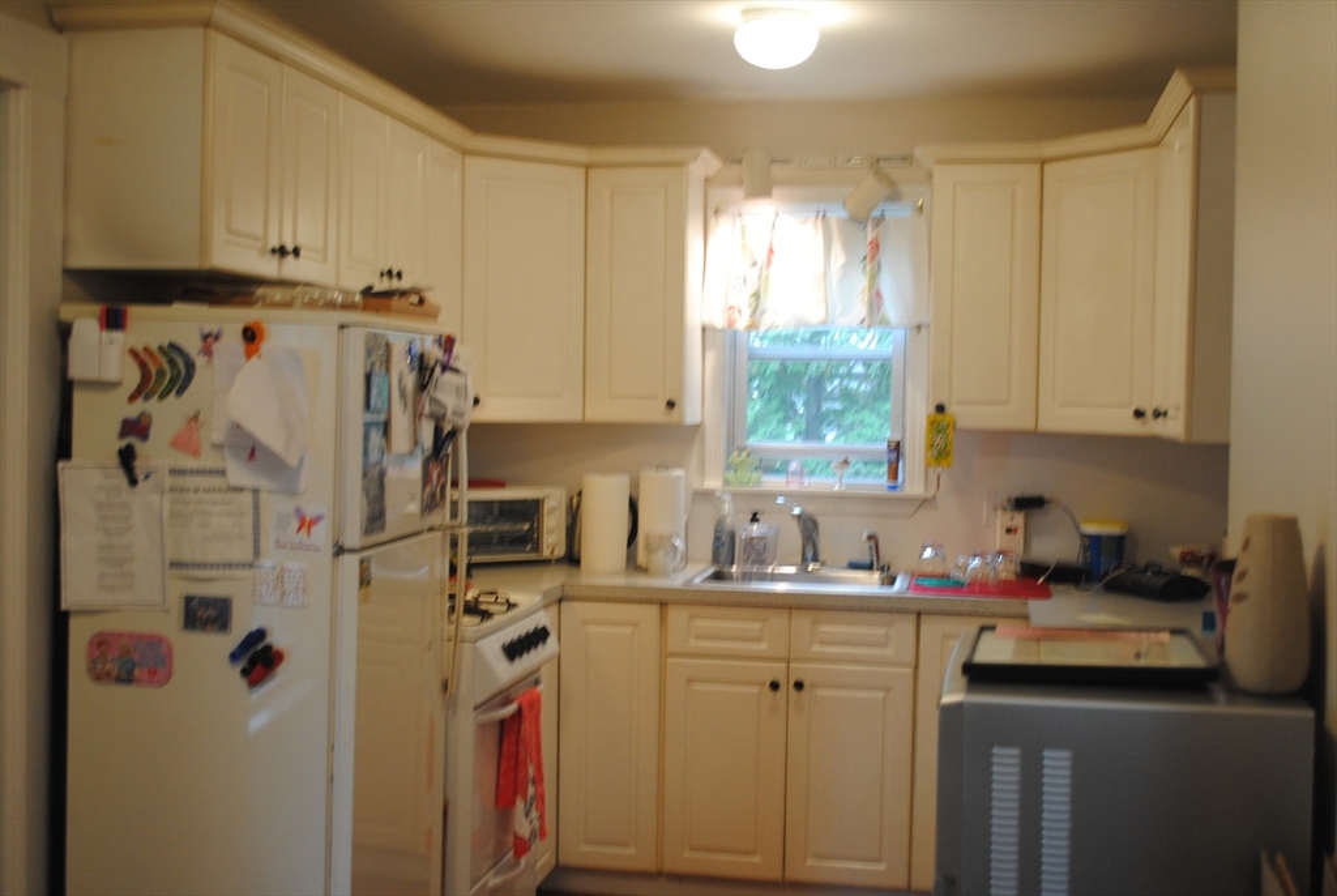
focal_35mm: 42
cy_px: 448
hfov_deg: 46.3
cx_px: 668
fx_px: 1562
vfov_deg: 32.0
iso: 400
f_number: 4.5
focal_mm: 28
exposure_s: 1/15
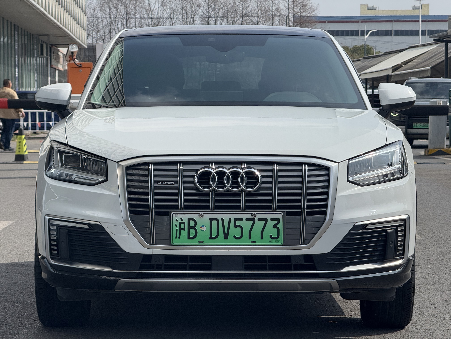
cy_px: 170
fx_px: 1563
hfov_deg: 16.4
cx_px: 226
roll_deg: -0.1
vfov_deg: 12.3
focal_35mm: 120
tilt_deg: -3.0
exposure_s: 1/2083
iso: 50
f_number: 2.8
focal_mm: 15.66
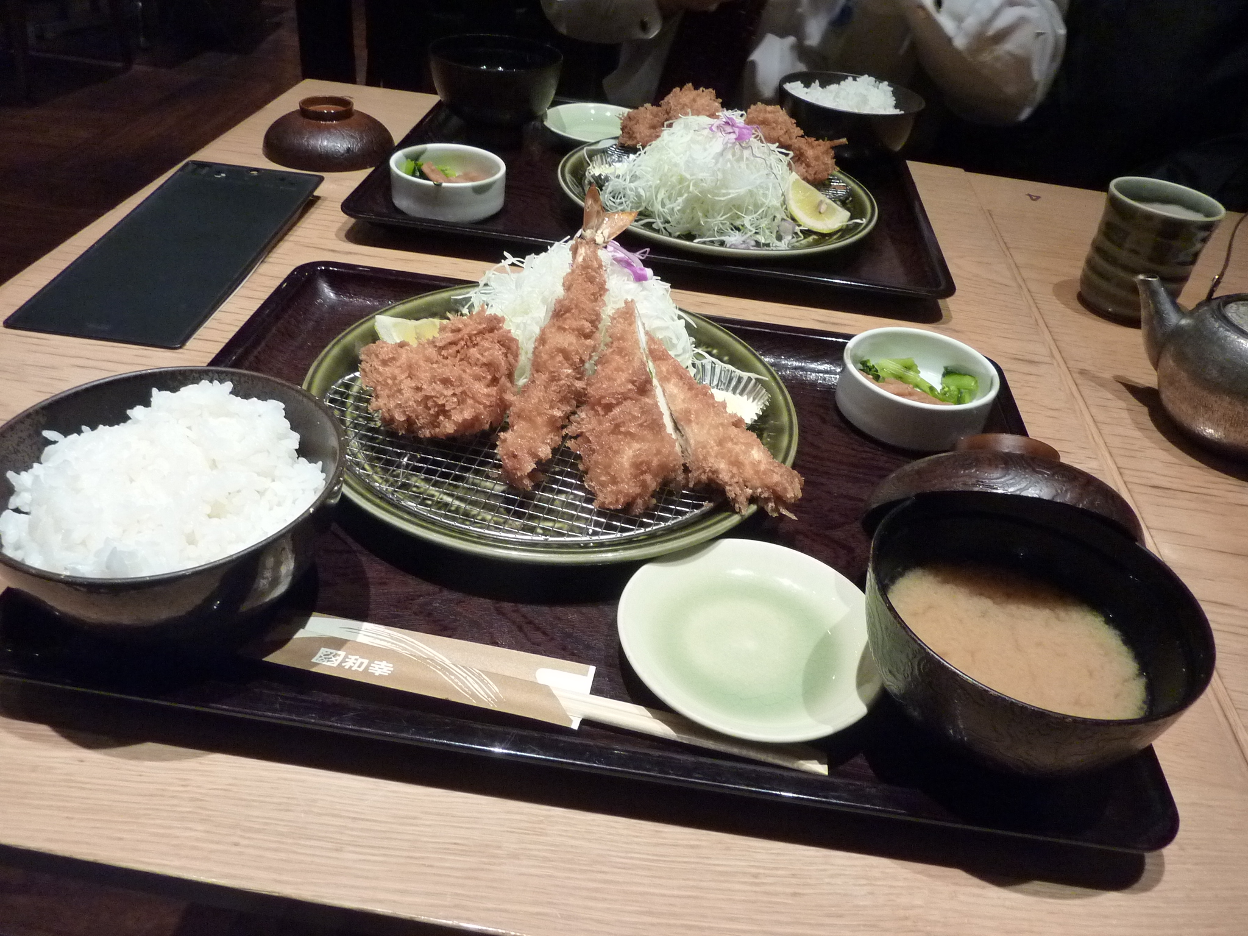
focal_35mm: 25
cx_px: 624
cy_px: 468
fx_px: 901
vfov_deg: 54.9
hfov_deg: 69.4
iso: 400
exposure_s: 1/25
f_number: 3.3
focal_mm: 4.1
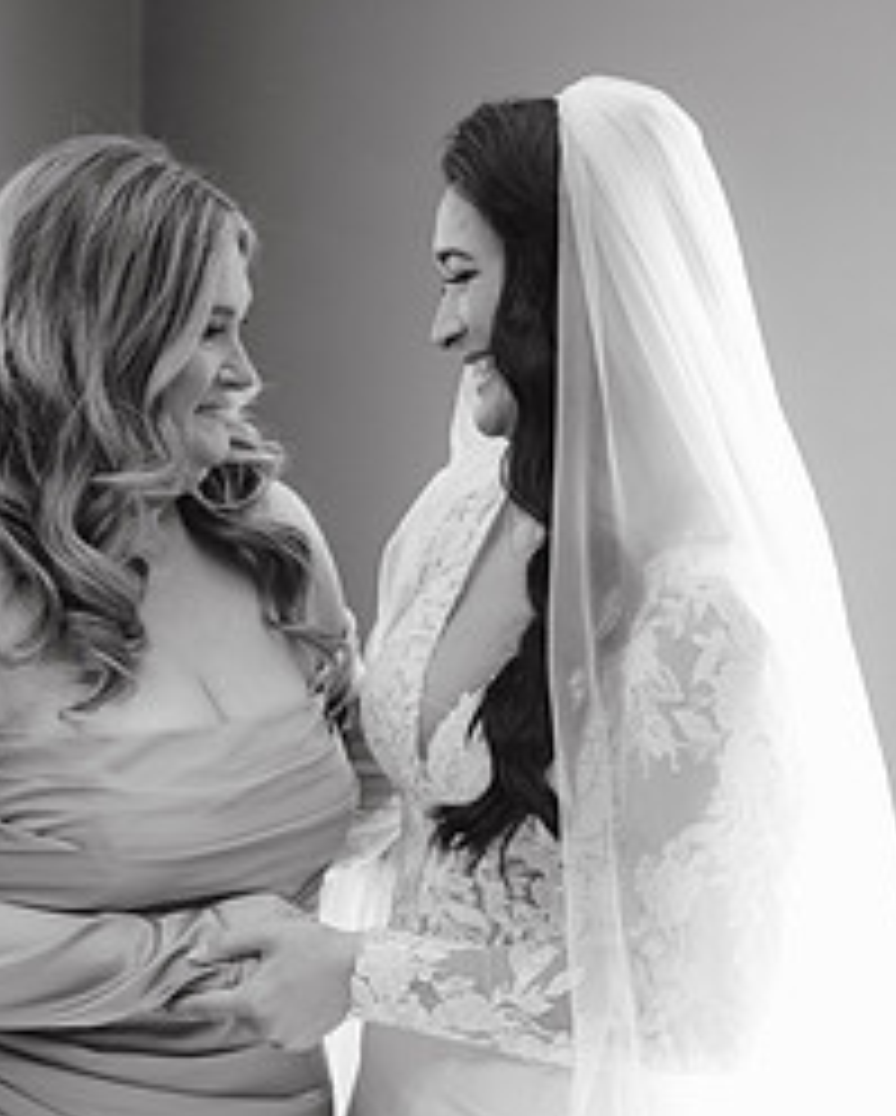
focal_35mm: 85
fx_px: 2812
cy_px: 860
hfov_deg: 18.1
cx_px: 365
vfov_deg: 22.2
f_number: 3.2
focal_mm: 50
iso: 1250
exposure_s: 1/125
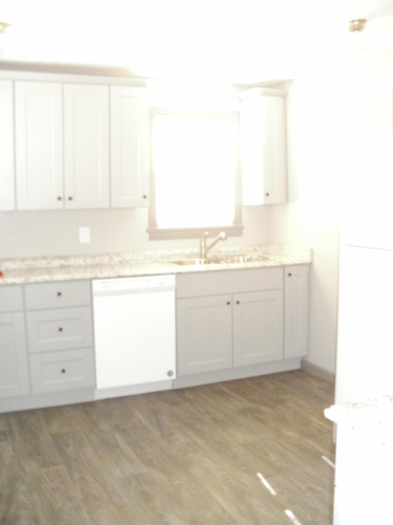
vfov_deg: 51.4
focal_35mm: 36
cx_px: 196
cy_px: 262
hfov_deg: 39.7
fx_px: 545
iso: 800
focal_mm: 6.3
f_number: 3.5
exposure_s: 1/30
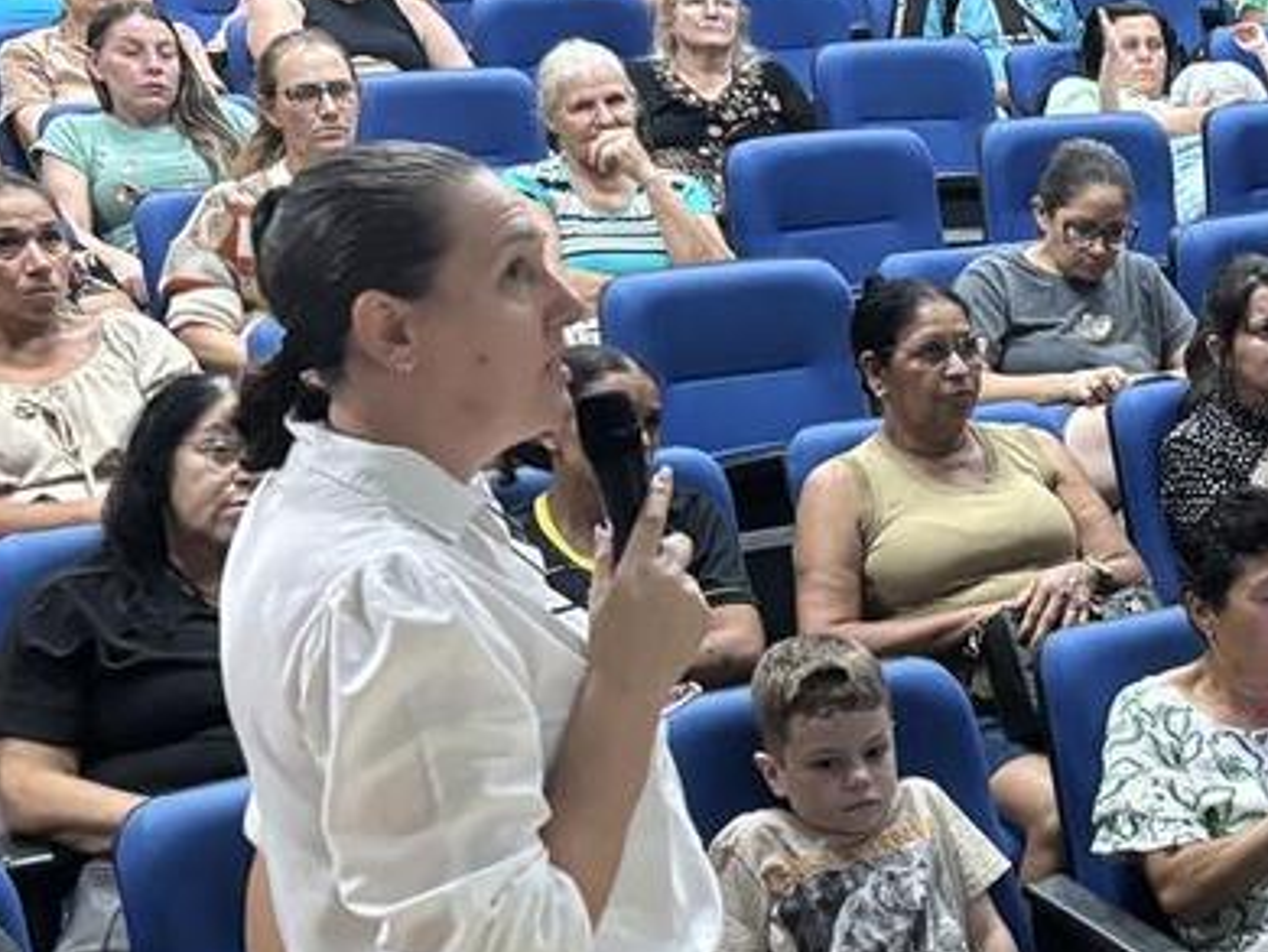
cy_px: 660
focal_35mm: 80
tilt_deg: -16.2
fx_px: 2932
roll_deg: +0.4
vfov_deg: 18.4
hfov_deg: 22.0
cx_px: 1635
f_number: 1.6
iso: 640
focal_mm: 5.96
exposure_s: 1/40
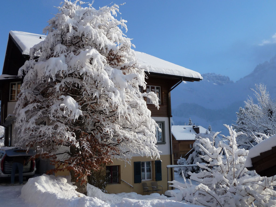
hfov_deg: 52.6
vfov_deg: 40.7
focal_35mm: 35
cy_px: 104
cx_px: 138
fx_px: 279
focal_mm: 5.7
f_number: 4.5
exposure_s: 1/500
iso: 80
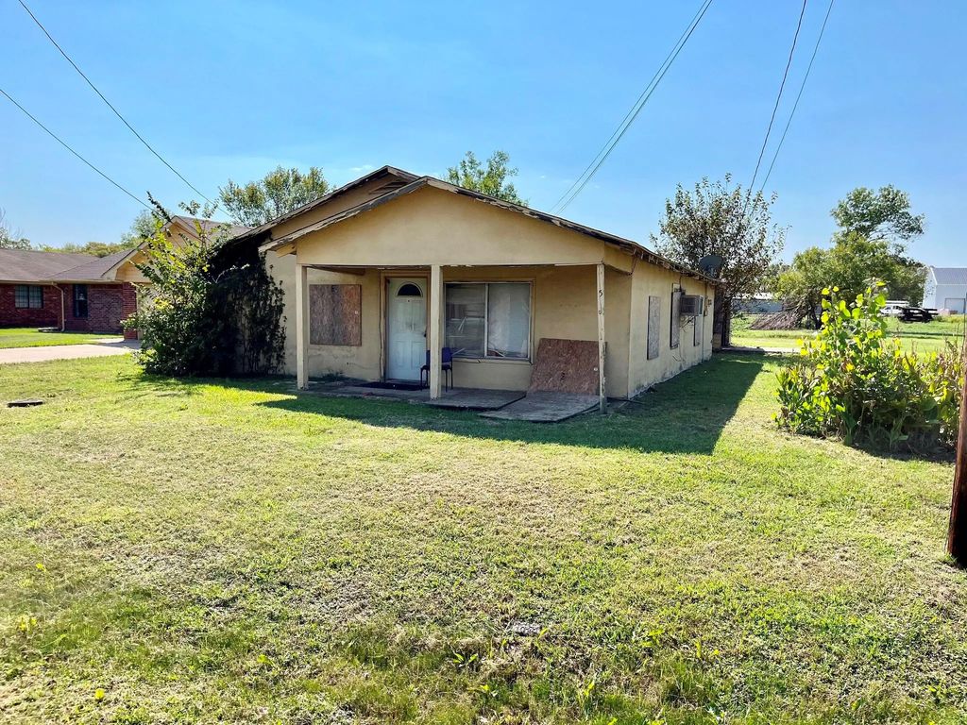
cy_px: 362
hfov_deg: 67.3
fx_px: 726
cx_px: 484
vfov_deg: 53.1
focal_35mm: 26
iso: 50
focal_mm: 5.1
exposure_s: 1/4651
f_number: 1.6
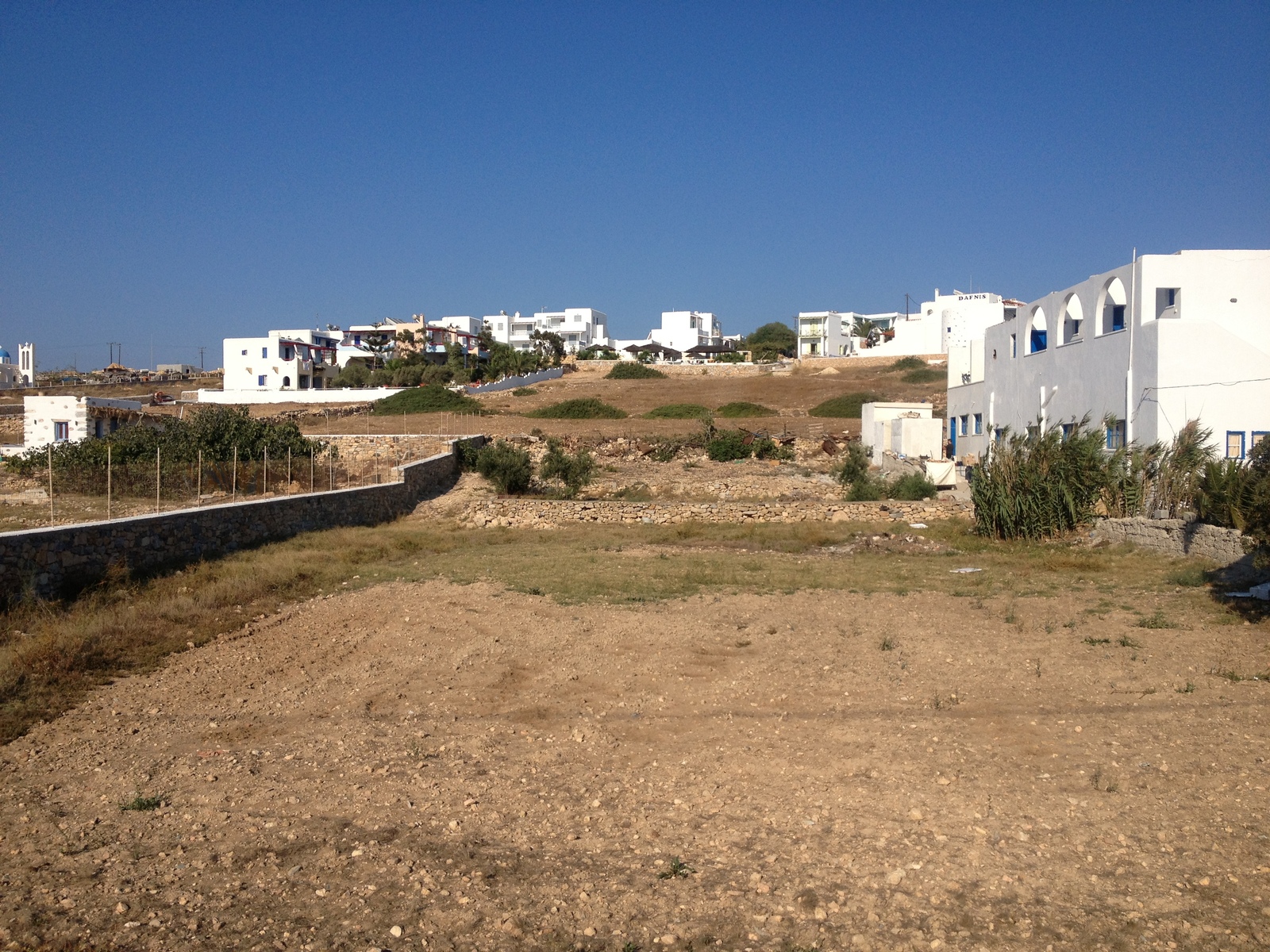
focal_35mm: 35
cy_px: 476
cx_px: 635
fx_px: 1284
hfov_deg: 52.6
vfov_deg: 40.7
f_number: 2.4
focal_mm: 4.28
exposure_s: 1/2762
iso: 50
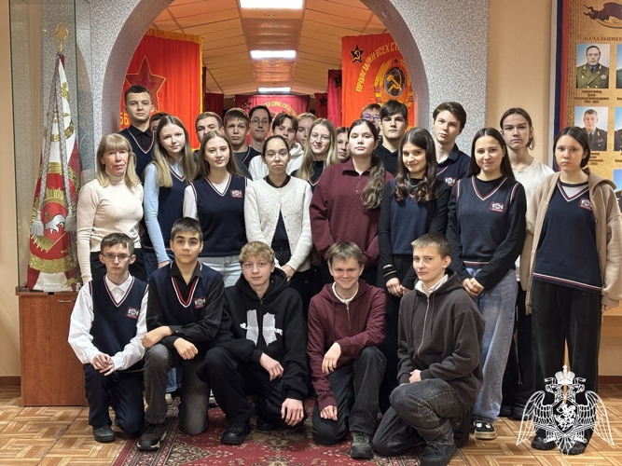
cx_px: 311
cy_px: 233
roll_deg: -0.5
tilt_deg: -3.3
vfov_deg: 28.0
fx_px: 934
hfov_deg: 36.8
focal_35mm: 52
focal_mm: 5.96
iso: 160
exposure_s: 1/33
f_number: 1.6
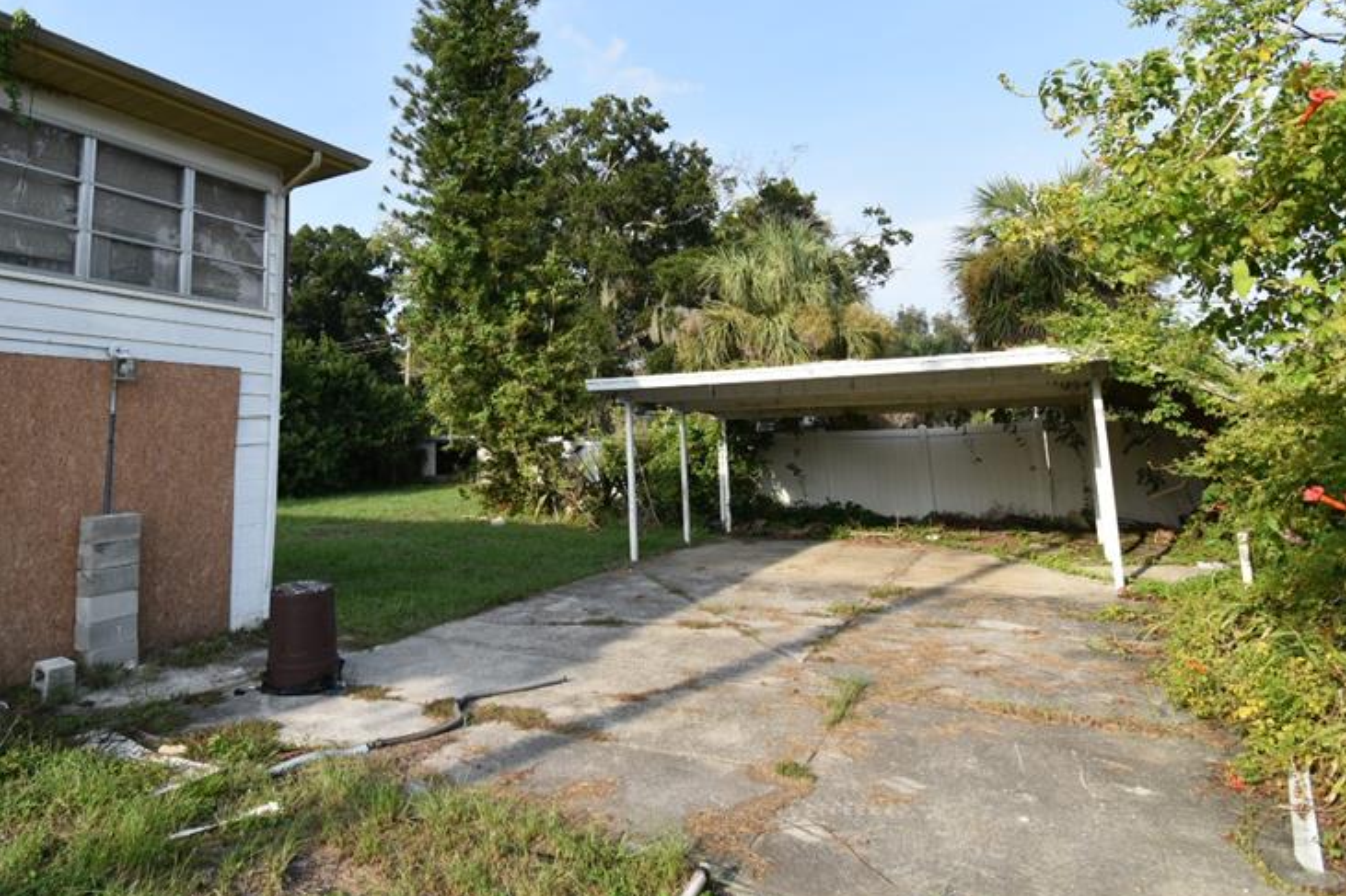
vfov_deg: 58.8
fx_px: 785
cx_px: 499
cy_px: 342
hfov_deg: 79.6
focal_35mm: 21
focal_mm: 10
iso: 200
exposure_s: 1/320
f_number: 7.1
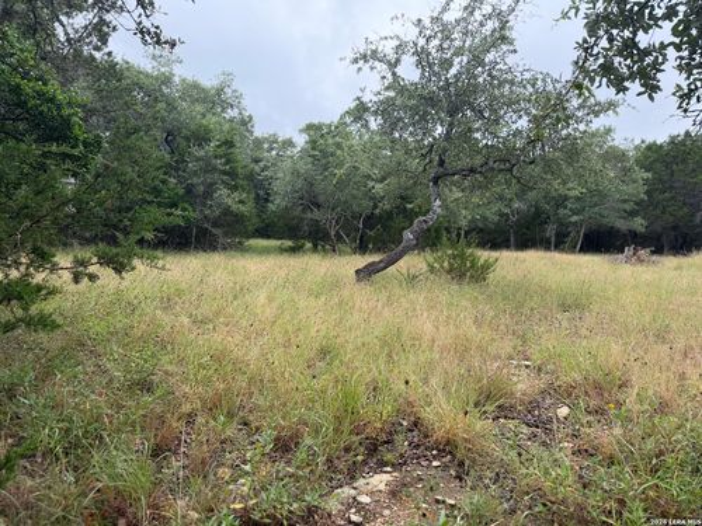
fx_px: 487
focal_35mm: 24
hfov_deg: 71.6
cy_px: 263
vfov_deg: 56.8
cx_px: 351
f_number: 1.78
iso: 100
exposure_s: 1/943
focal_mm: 6.76
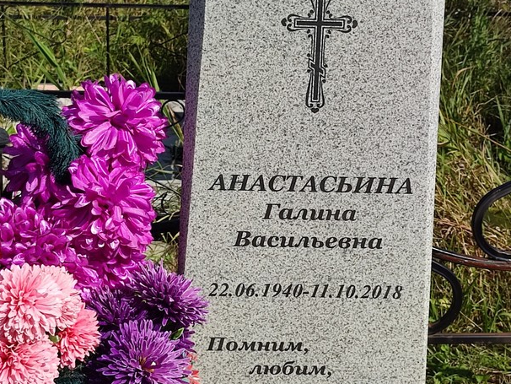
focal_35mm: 33
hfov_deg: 55.3
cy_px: 161
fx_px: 487
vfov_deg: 42.8
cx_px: 259
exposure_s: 1/887
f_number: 1.9
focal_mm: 6.04
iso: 50
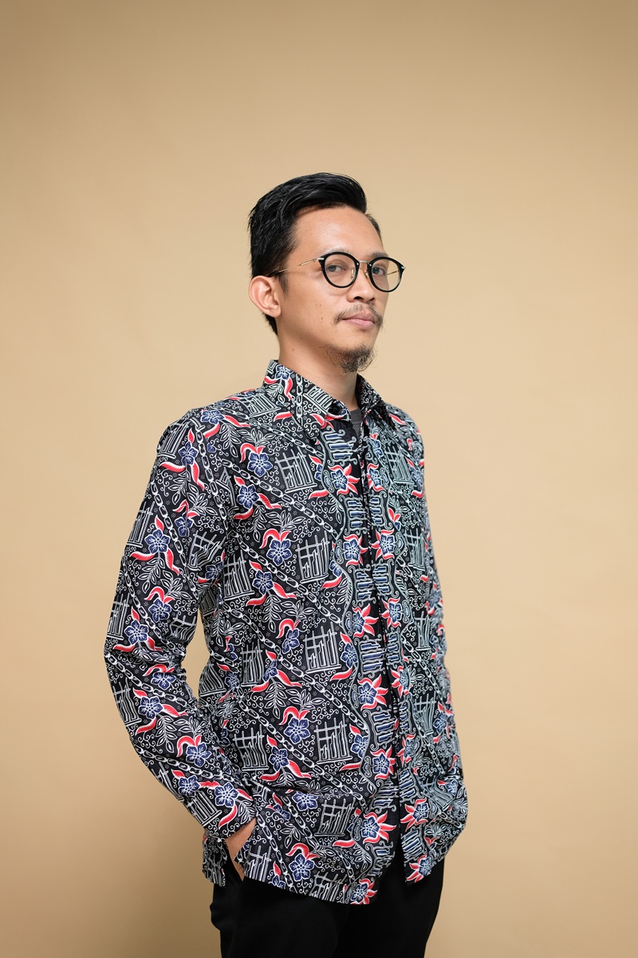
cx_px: 319
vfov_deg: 37.5
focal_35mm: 53
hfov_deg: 25.5
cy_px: 479
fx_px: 1409
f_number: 2.2
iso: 400
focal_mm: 35
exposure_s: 1/160
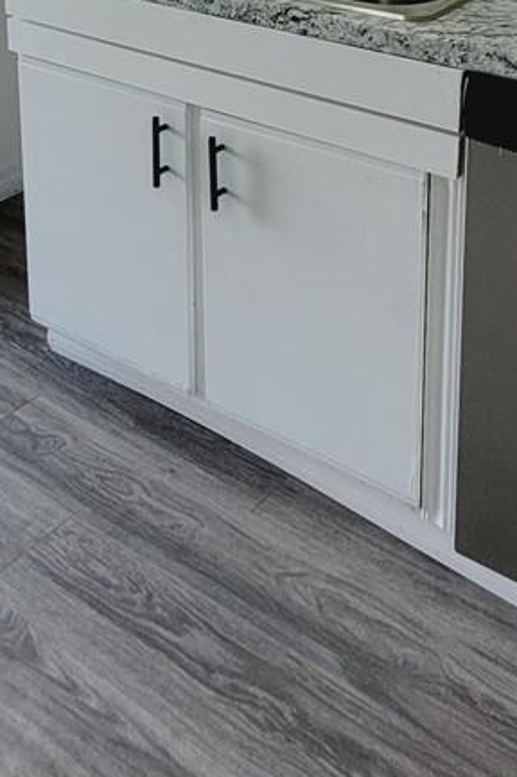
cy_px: -108
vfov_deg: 33.7
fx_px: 1079
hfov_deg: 26.9
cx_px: 296
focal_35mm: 50
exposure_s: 1/121
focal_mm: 1.74
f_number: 2.2
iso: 40
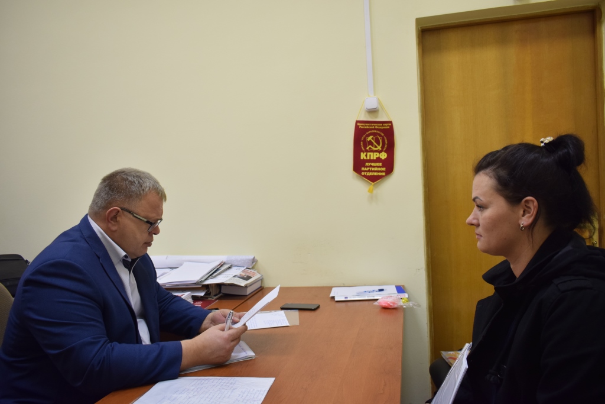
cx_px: 302
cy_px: 202
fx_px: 454
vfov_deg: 47.9
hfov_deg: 67.4
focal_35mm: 27
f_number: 4
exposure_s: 1/60
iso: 640
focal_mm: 18
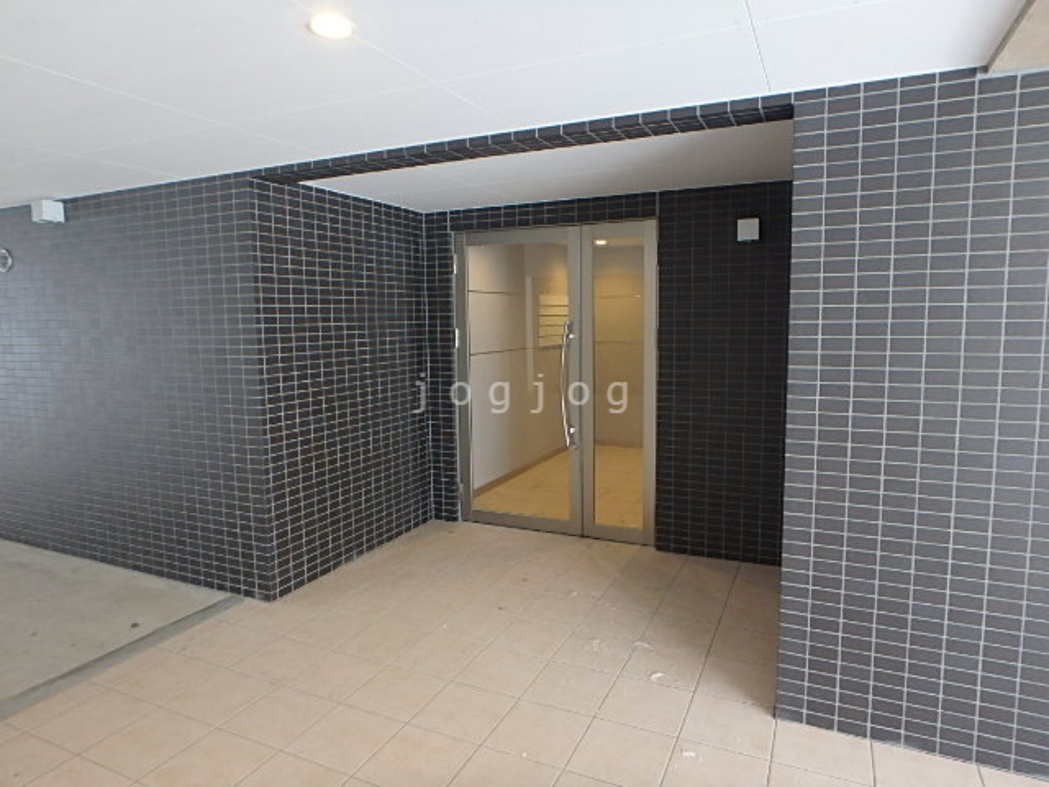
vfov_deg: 63.4
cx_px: 524
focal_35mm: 21
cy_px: 394
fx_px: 636
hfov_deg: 79.0
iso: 250
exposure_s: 1/30
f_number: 3.5
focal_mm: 3.7
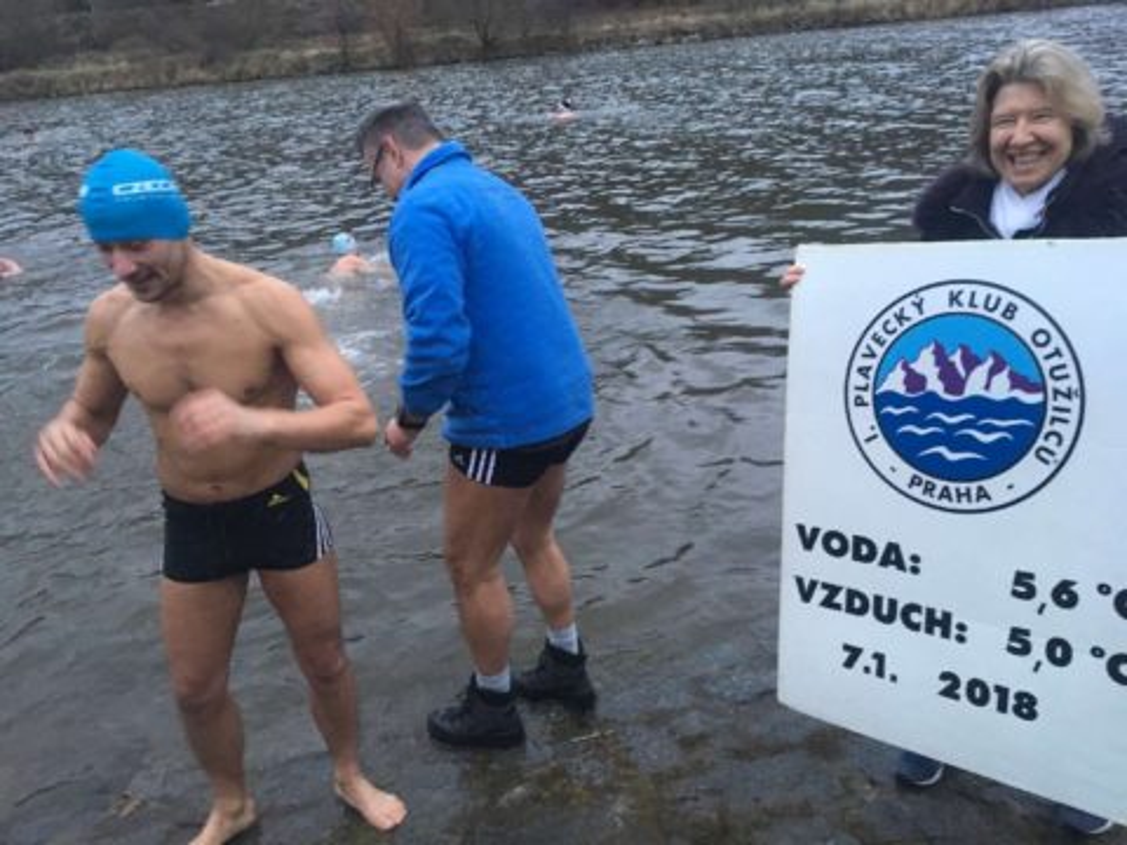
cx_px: 564
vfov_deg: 48.2
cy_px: 422
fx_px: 944
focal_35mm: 29
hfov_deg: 61.7
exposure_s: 1/33
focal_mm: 4.15
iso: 200
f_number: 2.2
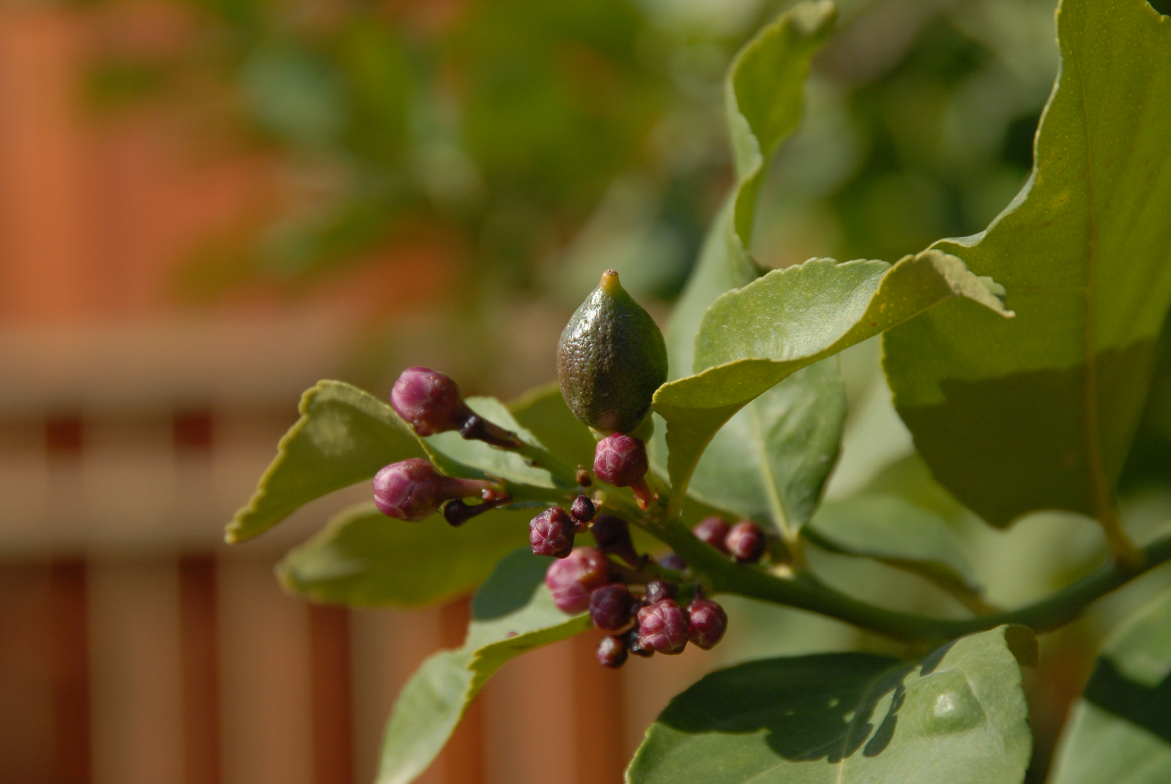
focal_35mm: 142
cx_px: 586
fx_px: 4641
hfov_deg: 14.4
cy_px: 392
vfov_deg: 9.7
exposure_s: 1/800
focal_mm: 95
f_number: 7.1
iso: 320
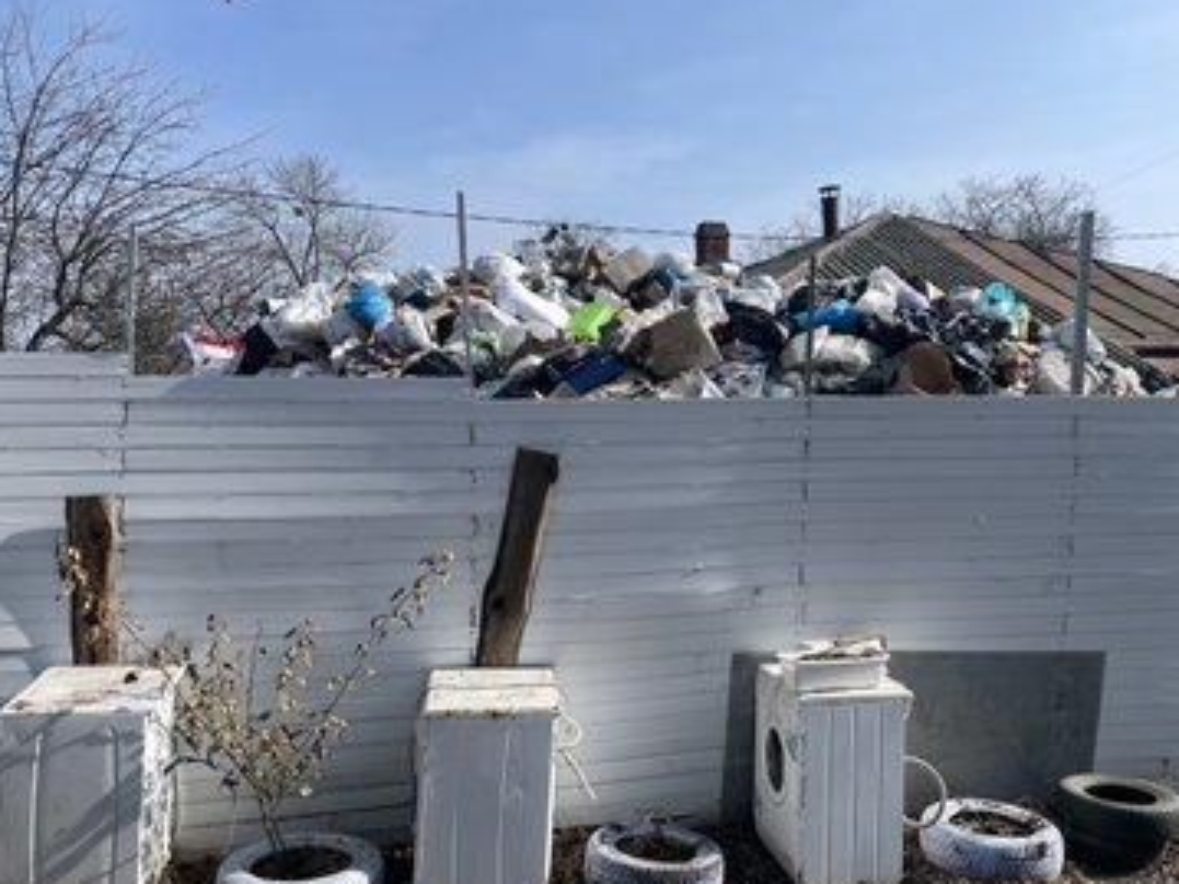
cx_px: 654
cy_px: 424
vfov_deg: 48.2
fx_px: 987
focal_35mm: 29
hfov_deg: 61.5
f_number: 1.6
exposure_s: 1/3401
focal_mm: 4.2
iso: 32
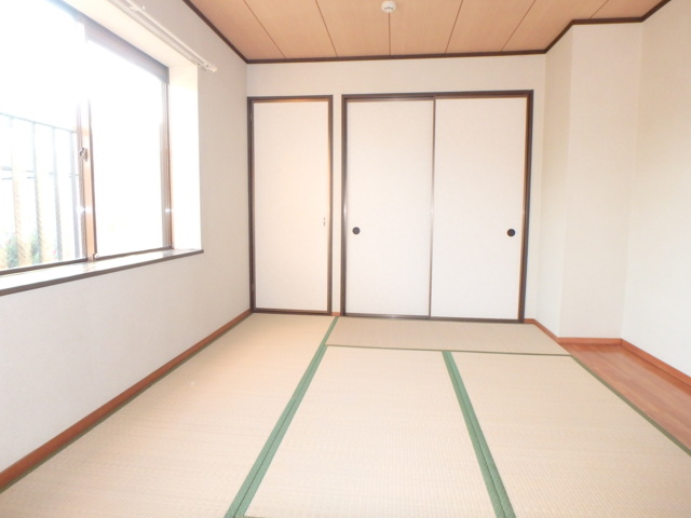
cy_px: 259
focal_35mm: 21
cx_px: 346
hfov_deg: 79.0
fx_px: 419
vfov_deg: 63.4
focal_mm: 3.7
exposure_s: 1/30
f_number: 3.5
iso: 400
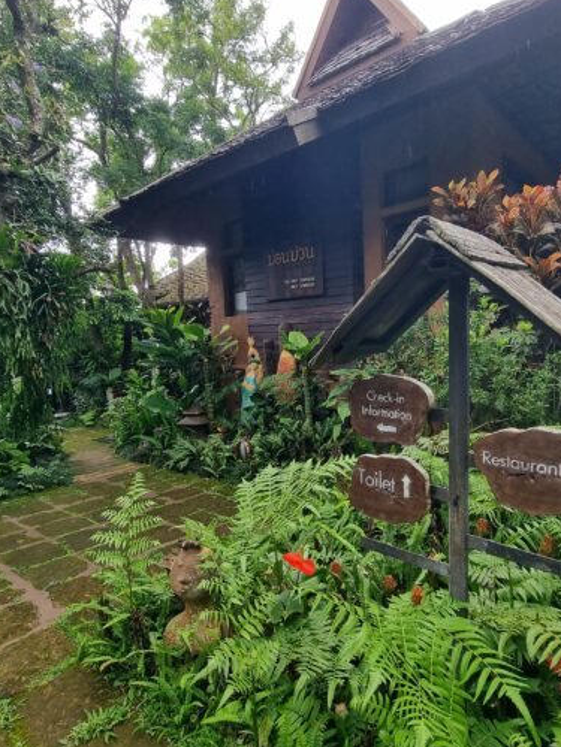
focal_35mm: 18
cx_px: 310
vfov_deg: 87.7
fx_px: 389
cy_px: 388
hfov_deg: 71.4
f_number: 2.2
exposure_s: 1/120
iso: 100
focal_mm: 2.2
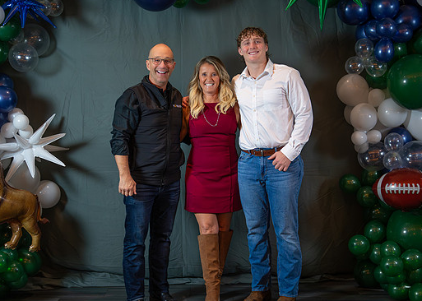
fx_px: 731
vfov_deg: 23.3
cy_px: 167
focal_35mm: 61
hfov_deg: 32.2
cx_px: 228
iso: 1250
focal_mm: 50
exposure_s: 1/500
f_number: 1.2
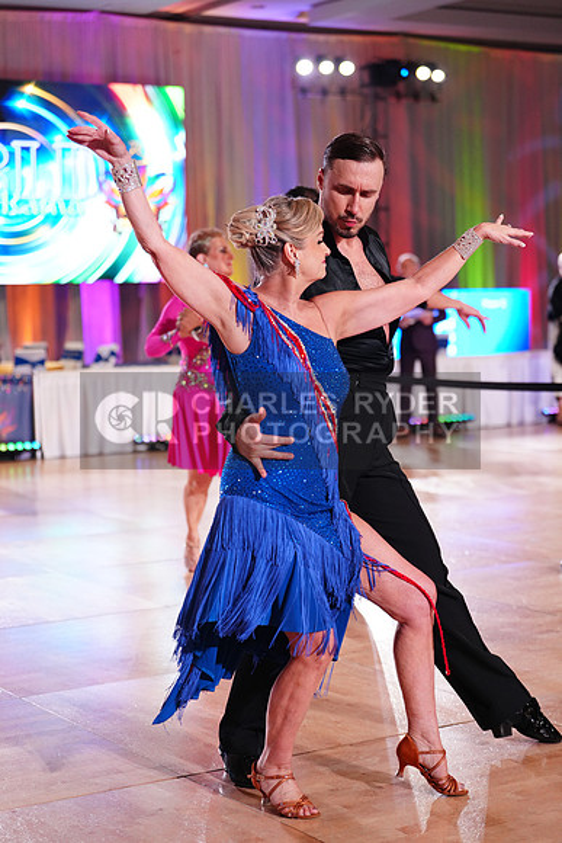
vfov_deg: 28.8
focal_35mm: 70
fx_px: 1638
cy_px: 422
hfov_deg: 19.5
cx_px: 281
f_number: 2.8
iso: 2000
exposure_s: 1/500
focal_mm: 70
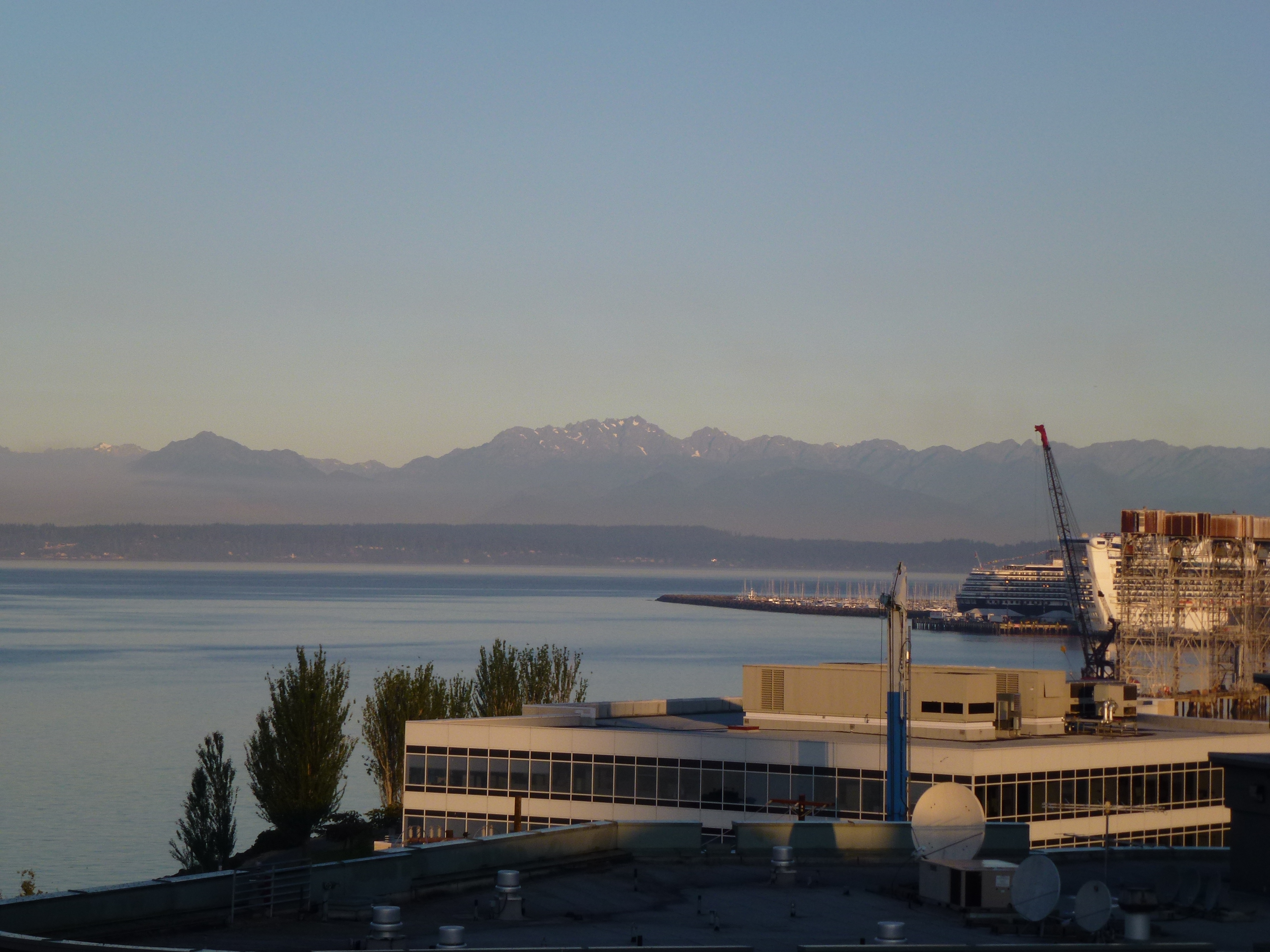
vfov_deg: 14.2
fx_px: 3816
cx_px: 635
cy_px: 476
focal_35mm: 104
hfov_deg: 18.9
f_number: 5
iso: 100
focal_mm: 18.7
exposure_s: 1/500
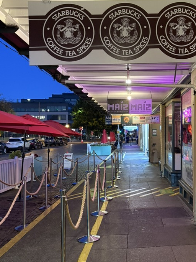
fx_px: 295
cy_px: 121
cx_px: 136
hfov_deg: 36.3
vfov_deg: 47.8
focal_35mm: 39
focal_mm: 5.96
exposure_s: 1/40
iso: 500
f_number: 1.6
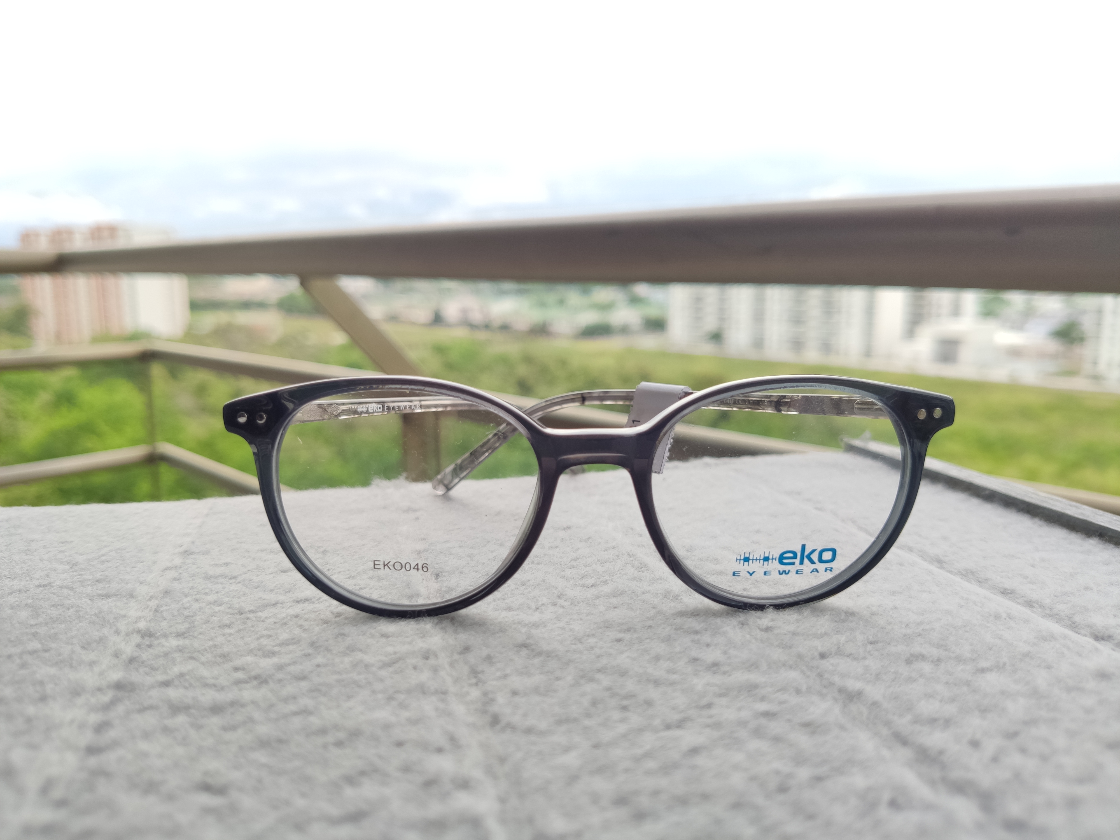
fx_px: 841
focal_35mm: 26
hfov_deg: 67.3
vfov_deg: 53.1
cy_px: 420
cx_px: 560
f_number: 1.75
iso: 112
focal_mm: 4.75
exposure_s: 1/575
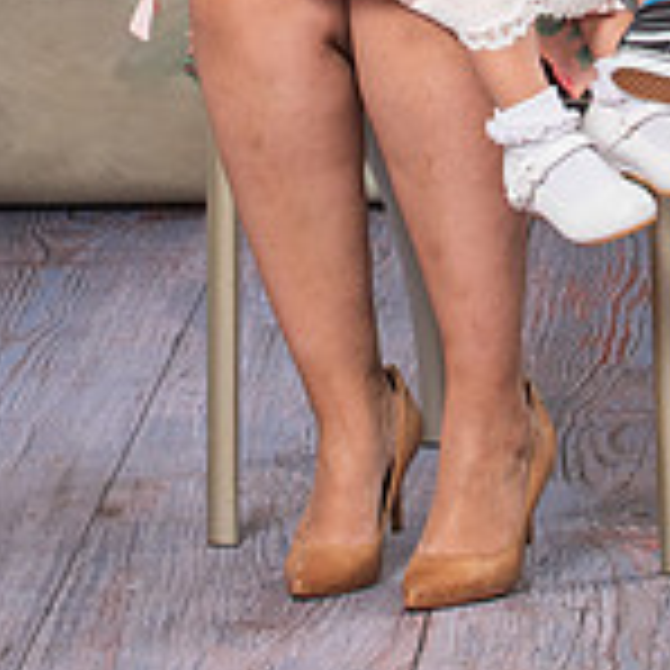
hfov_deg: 5.0
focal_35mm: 349
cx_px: 486
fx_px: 7642
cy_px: -243
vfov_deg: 5.0
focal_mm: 70
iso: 200
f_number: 5.6
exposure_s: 1/125
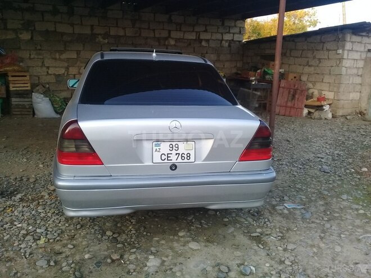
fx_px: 332
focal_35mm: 31
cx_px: 186
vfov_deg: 45.4
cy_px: 139
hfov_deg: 58.4
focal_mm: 3.3
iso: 50
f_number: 2.2
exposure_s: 1/150
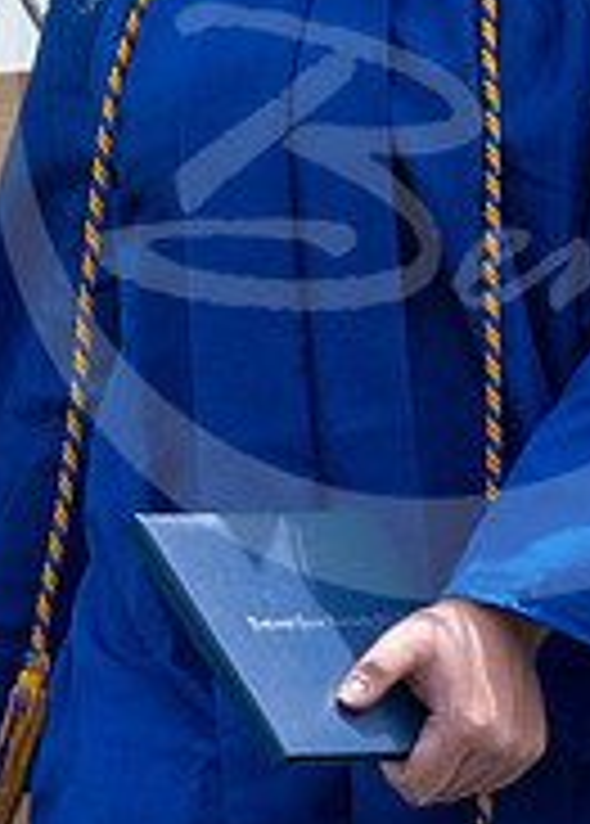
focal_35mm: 804
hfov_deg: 1.8
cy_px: -258
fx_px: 18834
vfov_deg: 2.5
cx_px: -861
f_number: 13
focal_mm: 70
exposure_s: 1/250
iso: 200
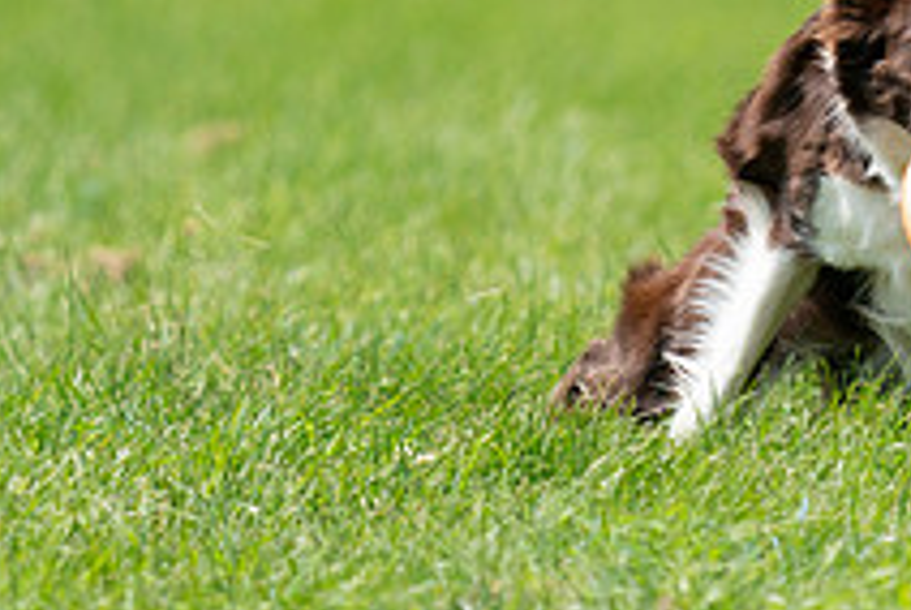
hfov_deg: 2.0
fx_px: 25898
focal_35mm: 1022
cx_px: 1036
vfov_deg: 1.3
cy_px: -101
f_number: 6.3
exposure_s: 1/4000
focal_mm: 374
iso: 1000
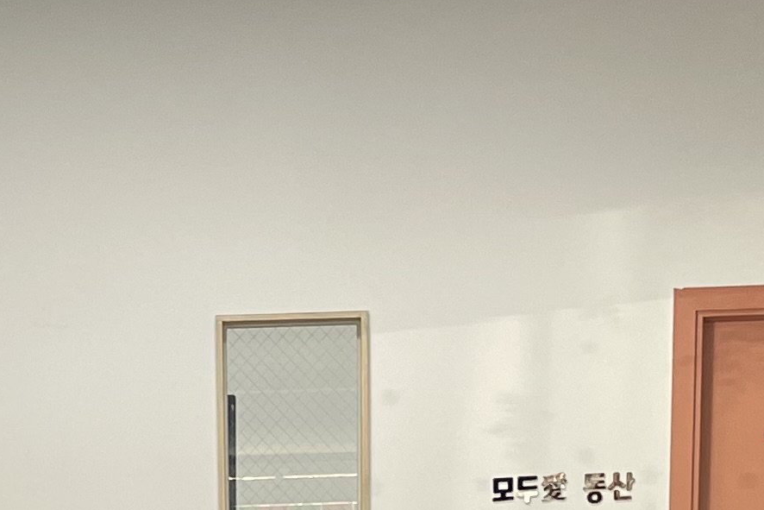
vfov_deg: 9.8
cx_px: 106
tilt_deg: -12.2
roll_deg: +1.5
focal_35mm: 123
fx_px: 2611
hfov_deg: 16.5
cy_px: 1225
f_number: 1.6
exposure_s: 1/121
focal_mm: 4.2
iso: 80
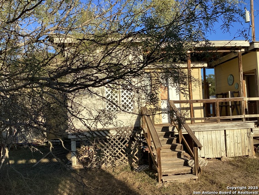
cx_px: 130
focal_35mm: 31
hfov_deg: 58.4
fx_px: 232
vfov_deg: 45.4
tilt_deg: +2.4
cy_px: 98
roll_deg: +1.2
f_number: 2.4
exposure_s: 1/1101
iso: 25
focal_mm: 3.3
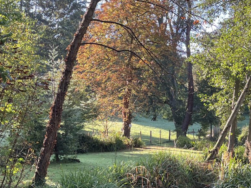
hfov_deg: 29.7
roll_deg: +1.2
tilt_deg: -0.9
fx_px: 457
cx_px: 215
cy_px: 132
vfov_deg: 23.1
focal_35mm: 63
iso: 40
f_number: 1.6
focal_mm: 5.1
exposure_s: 1/283
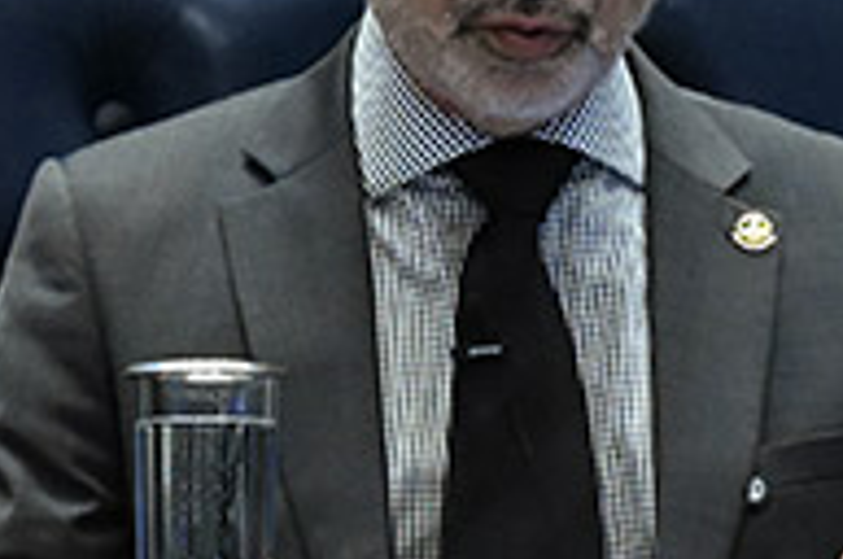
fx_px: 27258
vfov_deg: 1.2
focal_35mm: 1166
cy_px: 594
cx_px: 633
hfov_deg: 1.8
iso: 4000
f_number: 5
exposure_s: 1/160
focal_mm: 175
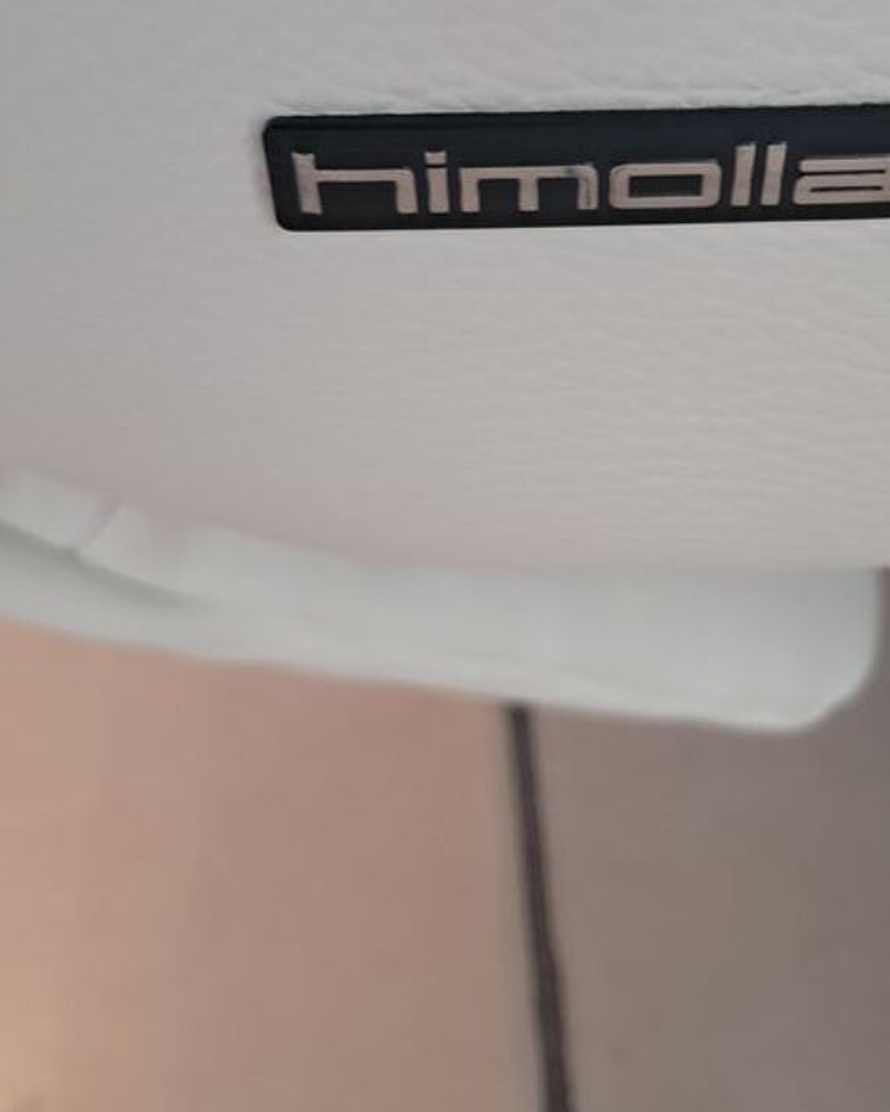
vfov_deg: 37.8
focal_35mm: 49
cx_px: 640
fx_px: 1613
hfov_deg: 30.5
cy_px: 406
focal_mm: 4
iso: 200
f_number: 1.8
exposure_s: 1/60
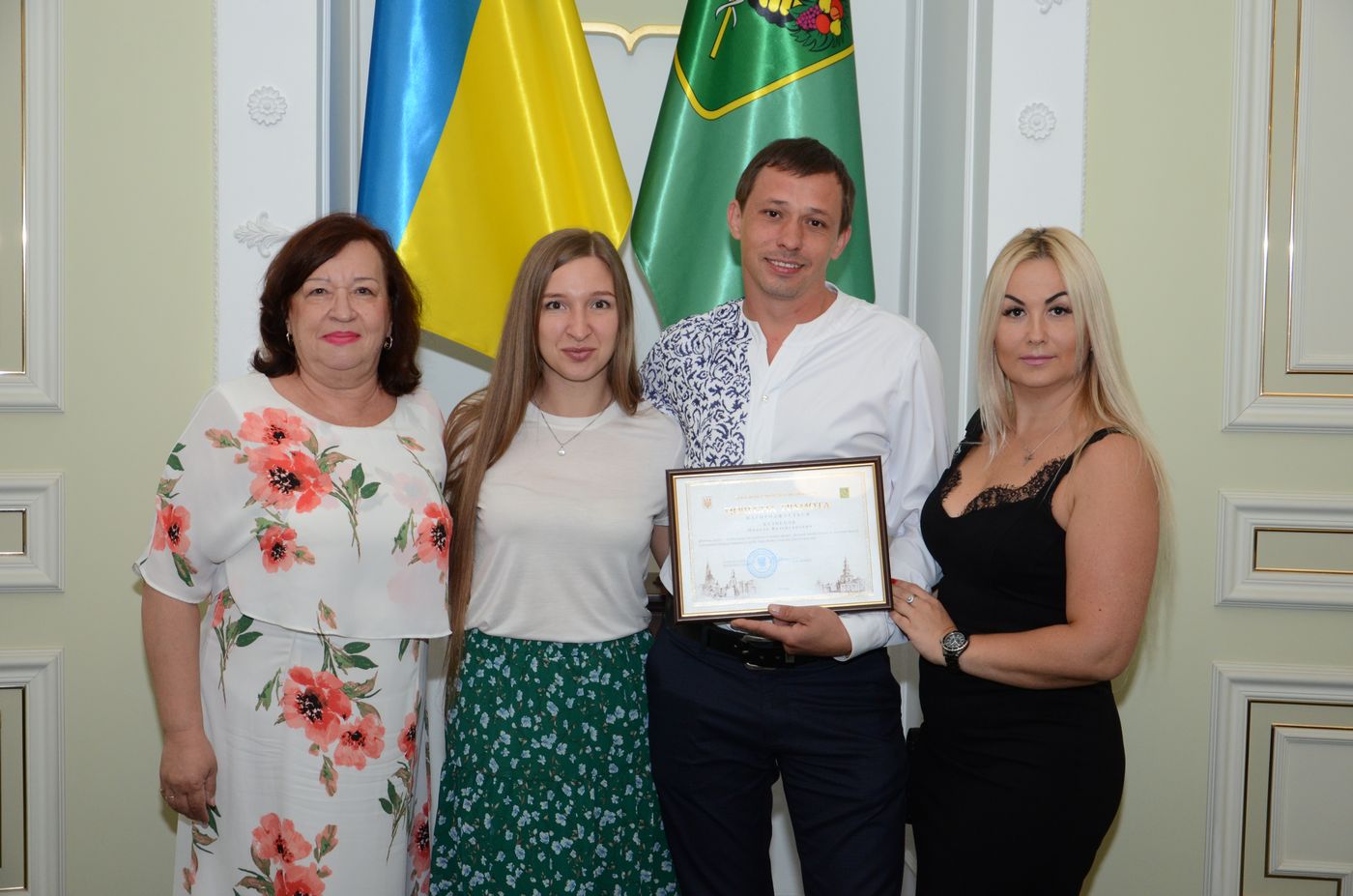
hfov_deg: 37.9
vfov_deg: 25.6
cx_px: 676
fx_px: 1969
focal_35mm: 52
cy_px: 448
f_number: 4.5
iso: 800
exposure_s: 1/250
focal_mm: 35
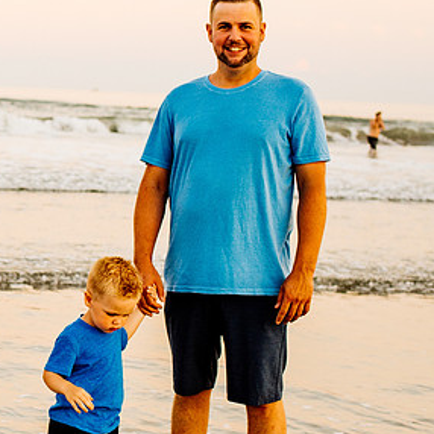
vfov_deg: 18.1
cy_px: 193
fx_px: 1362
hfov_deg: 17.1
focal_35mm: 96
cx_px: -119
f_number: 2.8
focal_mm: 35
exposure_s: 1/500
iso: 250
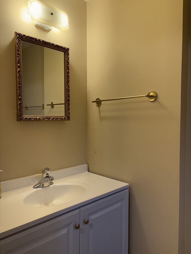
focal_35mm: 26
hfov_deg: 53.1
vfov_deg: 67.3
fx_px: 191
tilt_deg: -1.7
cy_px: 127
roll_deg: -0.4
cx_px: 96
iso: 125
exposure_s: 1/238
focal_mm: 5.96
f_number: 1.6
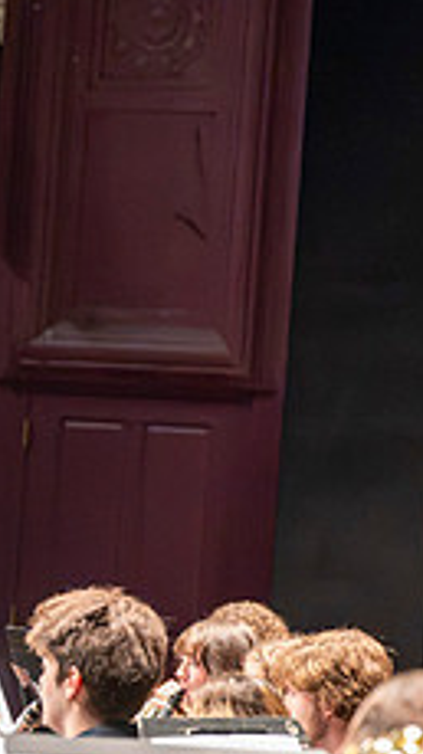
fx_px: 4337
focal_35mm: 217
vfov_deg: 9.9
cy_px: 575
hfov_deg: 5.5
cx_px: -371
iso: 12800
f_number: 2.8
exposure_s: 1/640
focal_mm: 82
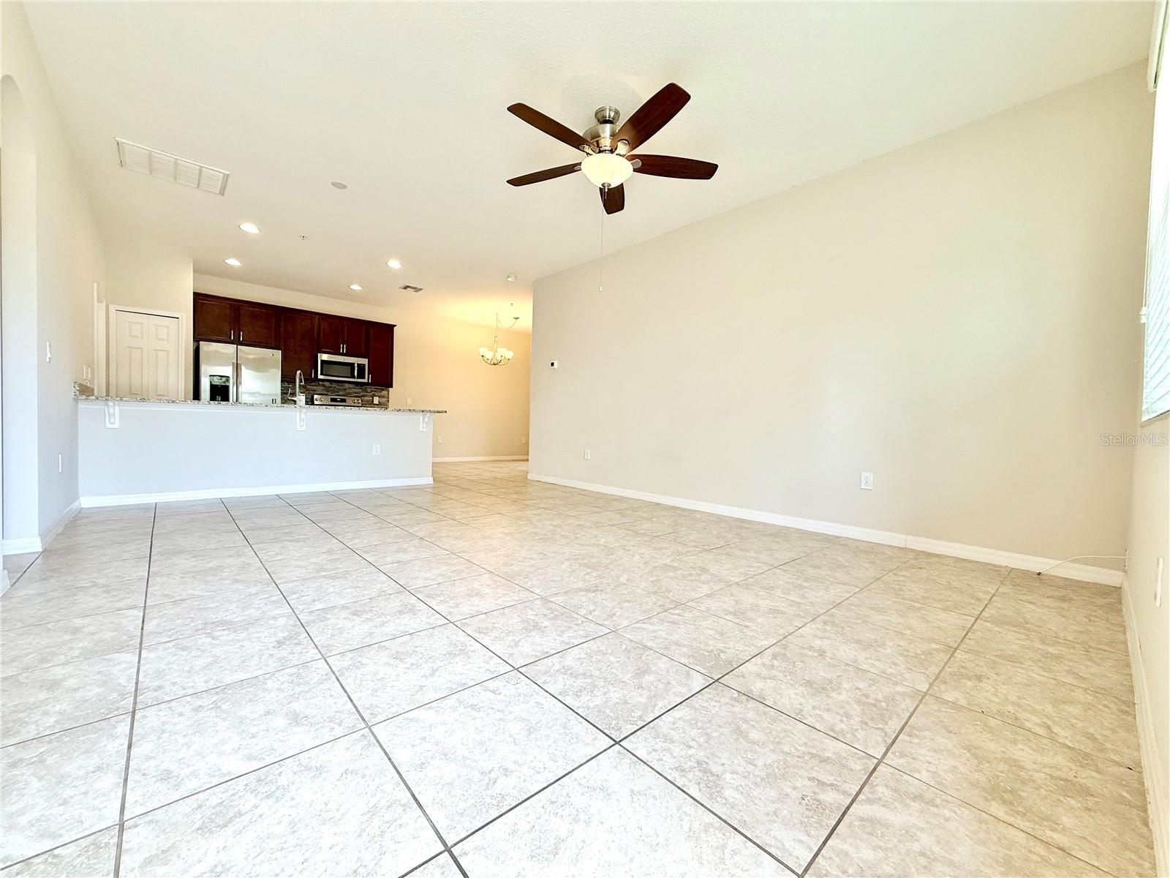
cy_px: 439
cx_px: 585
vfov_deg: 85.7
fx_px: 473
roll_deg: -1.7
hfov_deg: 102.1
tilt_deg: -1.8
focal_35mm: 14
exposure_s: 1/120
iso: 125
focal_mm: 2.22
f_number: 2.2
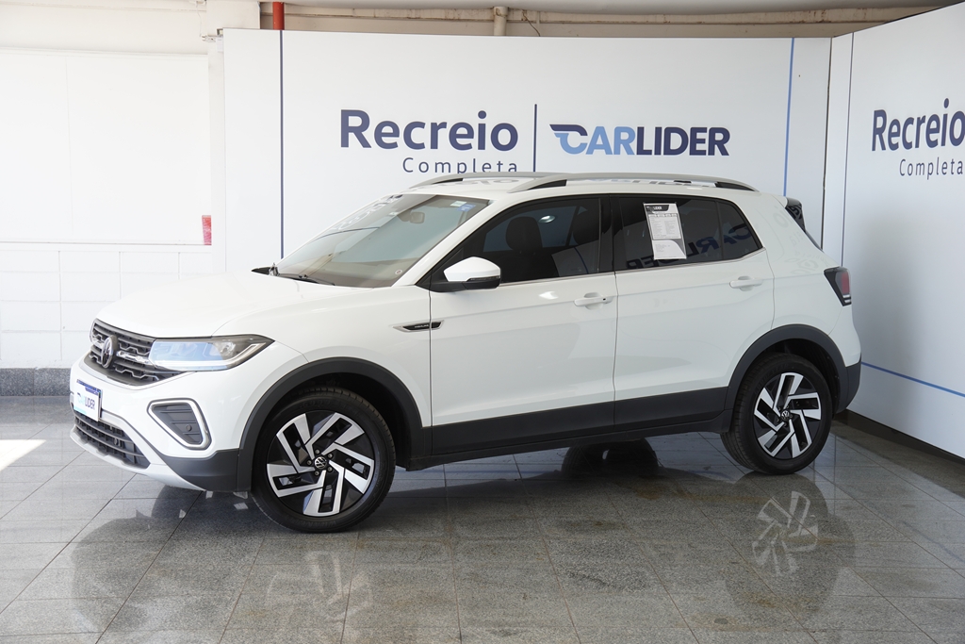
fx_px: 1367
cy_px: 322
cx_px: 482
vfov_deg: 26.5
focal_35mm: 51
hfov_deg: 38.9
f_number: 4
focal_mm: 34
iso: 125
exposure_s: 1/100
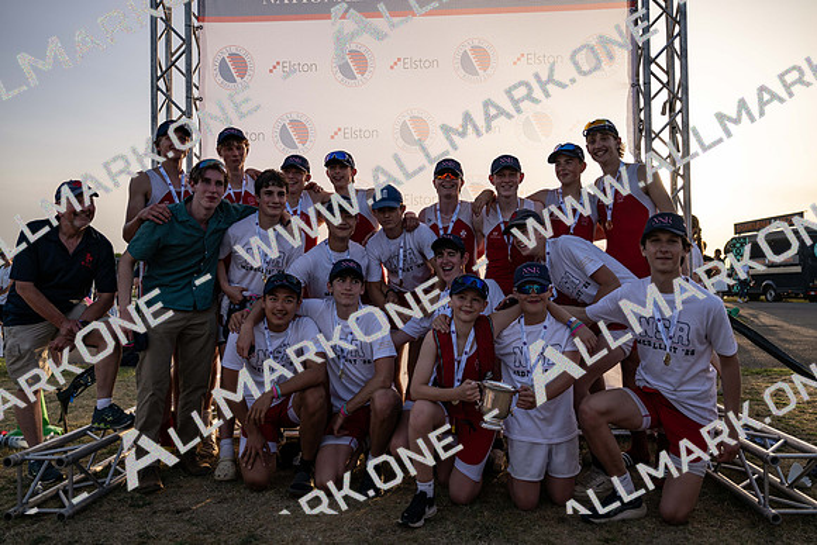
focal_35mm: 29
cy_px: 272
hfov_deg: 63.6
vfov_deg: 45.0
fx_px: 658
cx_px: 408
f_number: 2.8
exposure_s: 1/1600
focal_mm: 29
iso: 64
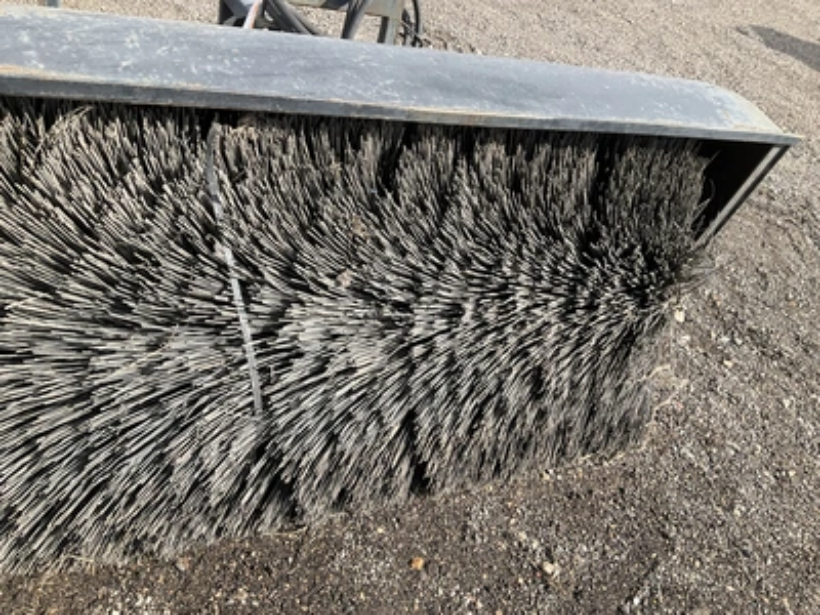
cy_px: 308
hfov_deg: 61.7
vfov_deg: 48.2
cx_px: 410
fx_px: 687
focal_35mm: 29
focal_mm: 3
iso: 25
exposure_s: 1/524
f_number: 1.8
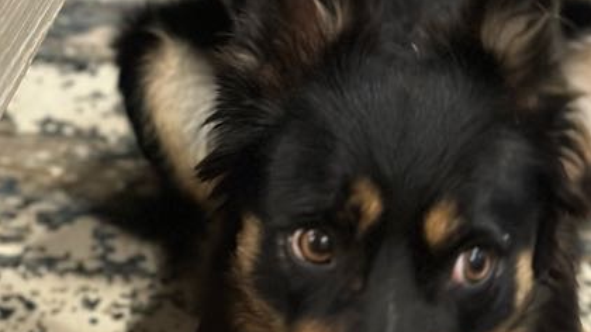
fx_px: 1629
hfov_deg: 20.6
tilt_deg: -41.0
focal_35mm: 104
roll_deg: -1.5
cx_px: 327
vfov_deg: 11.4
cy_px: 416
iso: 800
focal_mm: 6.86
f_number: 1.78
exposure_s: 1/30
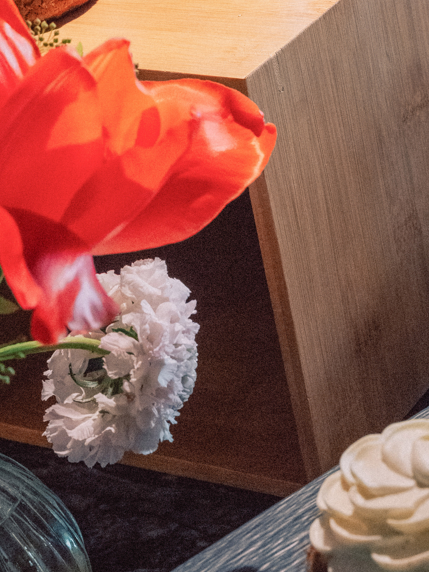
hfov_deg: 11.3
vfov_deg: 14.5
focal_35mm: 131
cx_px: 230
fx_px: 2164
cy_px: -126
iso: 3200
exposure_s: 1/30
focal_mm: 55
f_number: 9
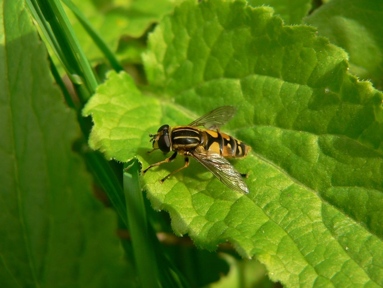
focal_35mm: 82
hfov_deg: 23.8
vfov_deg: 18.0
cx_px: 192
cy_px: 144
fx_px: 907
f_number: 4
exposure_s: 1/320
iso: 80
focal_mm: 13.7
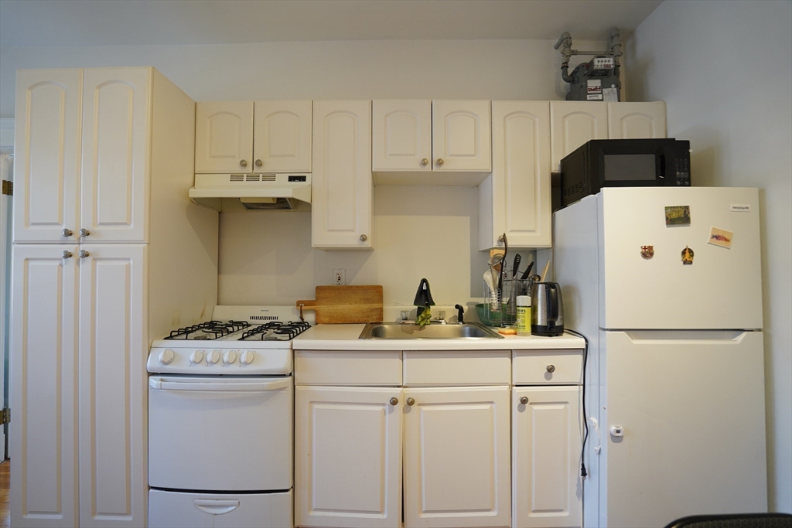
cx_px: 396
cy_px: 264
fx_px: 352
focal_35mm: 16
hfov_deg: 96.7
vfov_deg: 73.8
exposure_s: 1/30
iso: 640
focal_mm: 16
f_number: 4
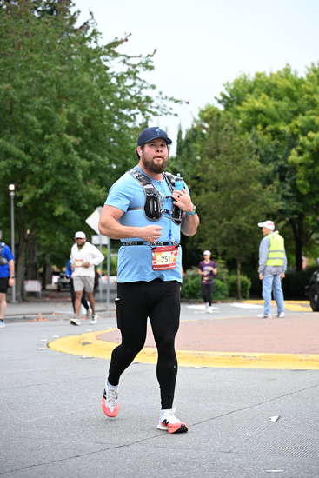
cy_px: 239
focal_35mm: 83
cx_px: 160
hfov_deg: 16.5
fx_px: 1102
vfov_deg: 24.5
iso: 1600
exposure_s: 1/640
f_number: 4
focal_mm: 83
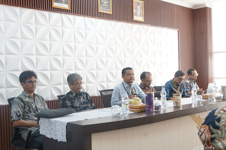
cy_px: 75
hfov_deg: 46.4
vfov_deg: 31.9
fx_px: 264
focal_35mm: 42
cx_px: 113
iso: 2000
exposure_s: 1/60
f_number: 7.1
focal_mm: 28
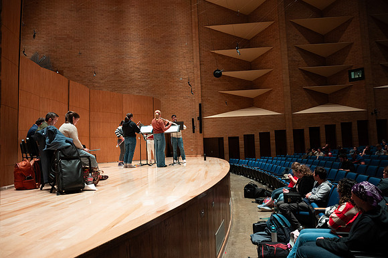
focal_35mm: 25
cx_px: 194
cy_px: 129
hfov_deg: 70.7
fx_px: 273
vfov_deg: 50.6
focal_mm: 24
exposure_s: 1/125
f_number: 4
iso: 2000
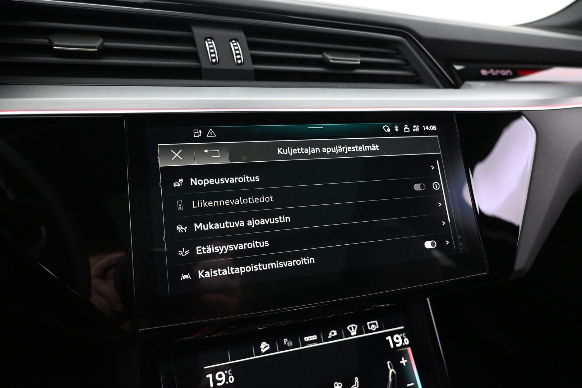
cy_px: 194
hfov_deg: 73.7
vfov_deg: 53.1
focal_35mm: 24
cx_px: 291
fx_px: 388
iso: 4000
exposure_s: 1/40
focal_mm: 16
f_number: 3.5
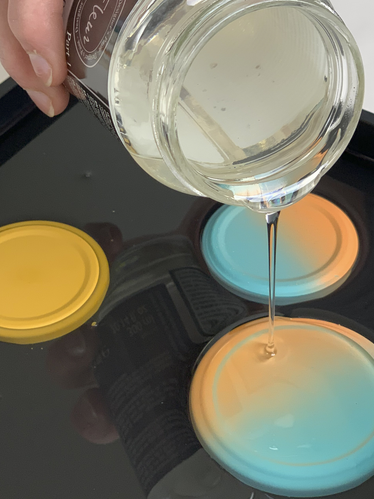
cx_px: 161
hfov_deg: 17.8
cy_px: 164
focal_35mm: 83
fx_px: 1195
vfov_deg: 23.4
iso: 50
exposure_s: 1/120
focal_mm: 6
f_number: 2.4
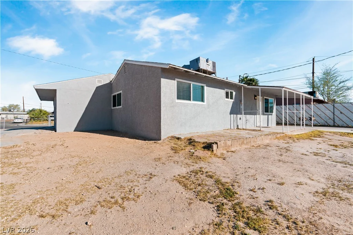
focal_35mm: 16
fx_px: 157
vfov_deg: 73.7
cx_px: 176
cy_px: 118
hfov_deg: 96.8
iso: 500
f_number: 8
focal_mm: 16
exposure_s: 1/2000
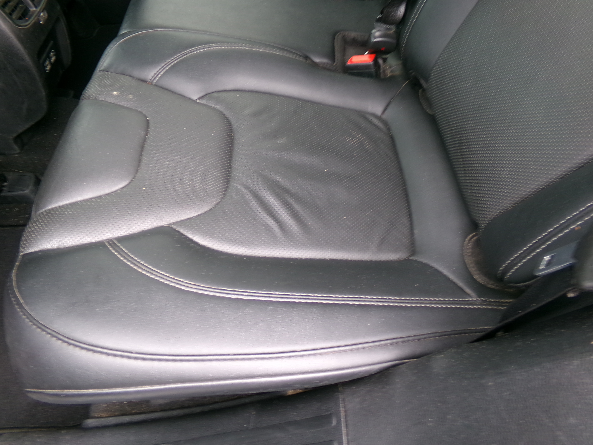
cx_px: 295
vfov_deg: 54.9
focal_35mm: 25
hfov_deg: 69.4
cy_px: 222
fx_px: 428
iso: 200
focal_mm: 4.3
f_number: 3.7
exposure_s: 1/17
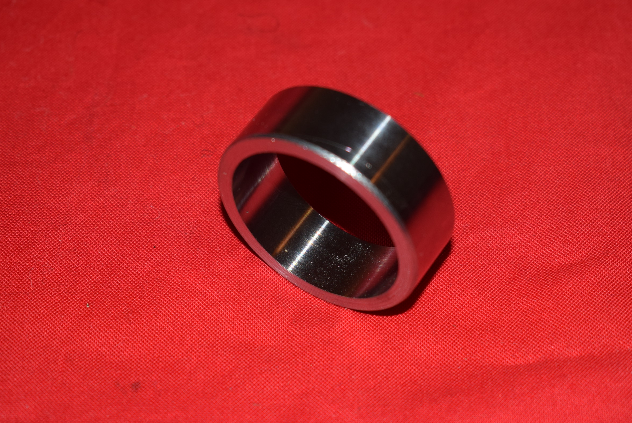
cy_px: 244
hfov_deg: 21.4
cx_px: 342
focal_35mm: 95
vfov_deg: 14.4
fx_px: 1669
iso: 400
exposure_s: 1/60
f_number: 5.6
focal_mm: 50
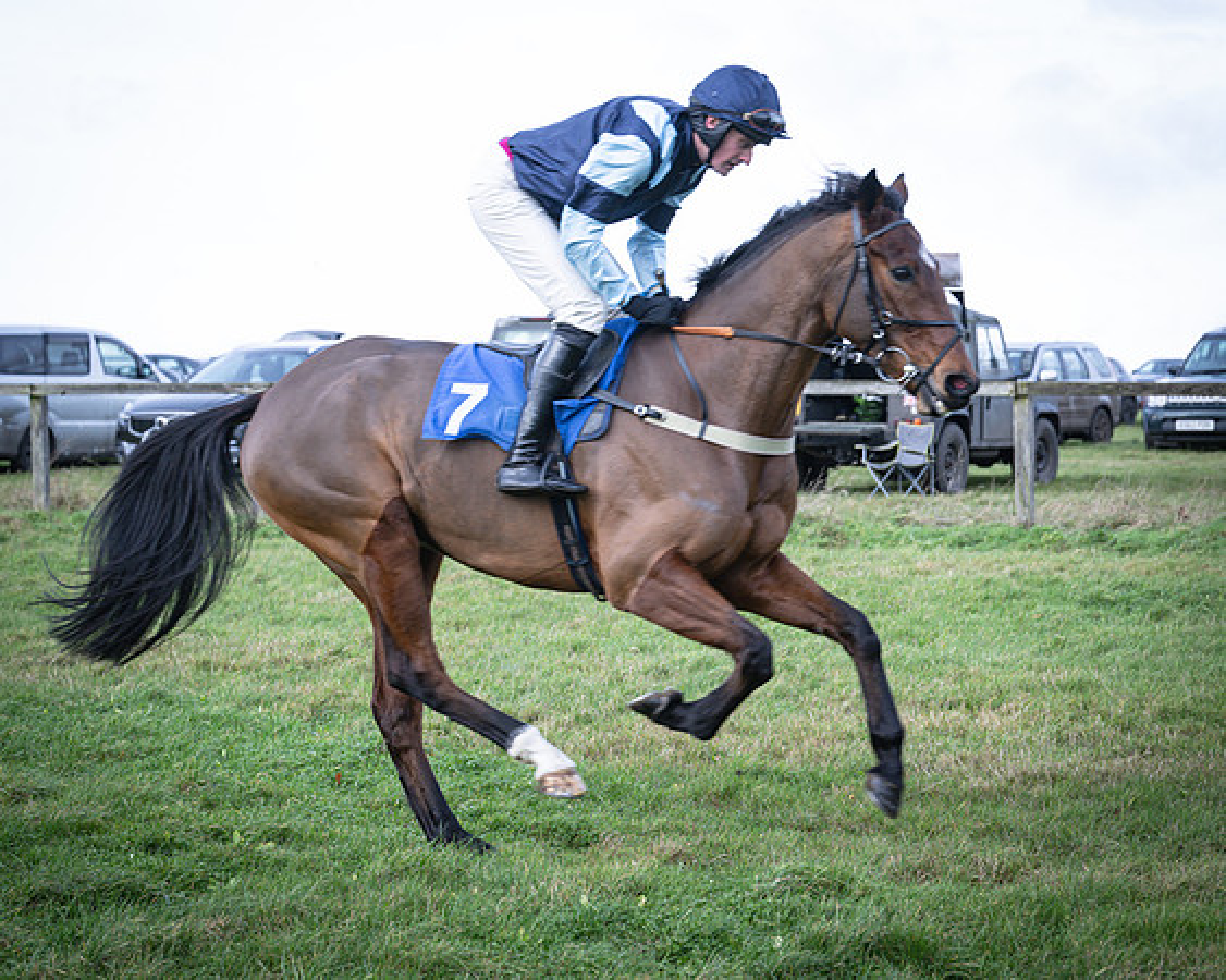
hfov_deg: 21.4
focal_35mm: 89
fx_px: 3239
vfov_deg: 17.2
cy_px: 540
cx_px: 538
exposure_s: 1/800
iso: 400
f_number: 4
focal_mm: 70
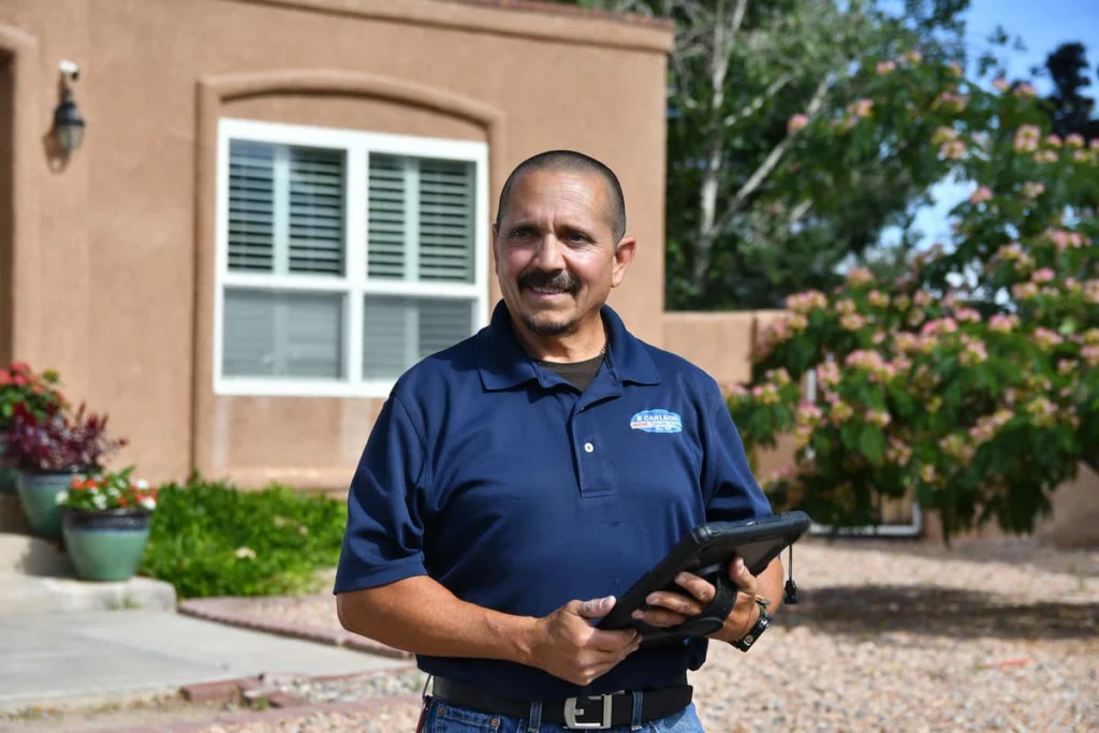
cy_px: 366
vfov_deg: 18.2
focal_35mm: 75
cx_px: 550
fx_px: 2290
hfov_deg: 27.0
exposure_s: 1/1600
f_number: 3.5
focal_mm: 50
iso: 100
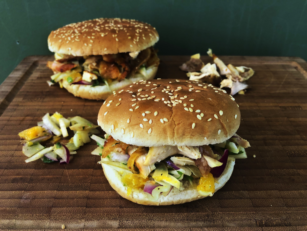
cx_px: 154
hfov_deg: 63.4
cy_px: 116
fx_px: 248
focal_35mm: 28
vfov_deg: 49.7
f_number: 1.8
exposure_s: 1/15
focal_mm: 3.99
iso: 64
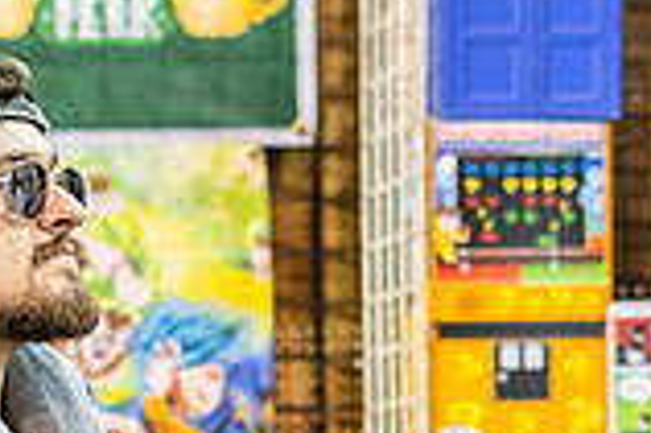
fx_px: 3775
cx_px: 250
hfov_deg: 9.9
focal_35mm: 209
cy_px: 654
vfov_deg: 6.5
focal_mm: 50
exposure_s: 1/320
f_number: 2.5
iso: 2000
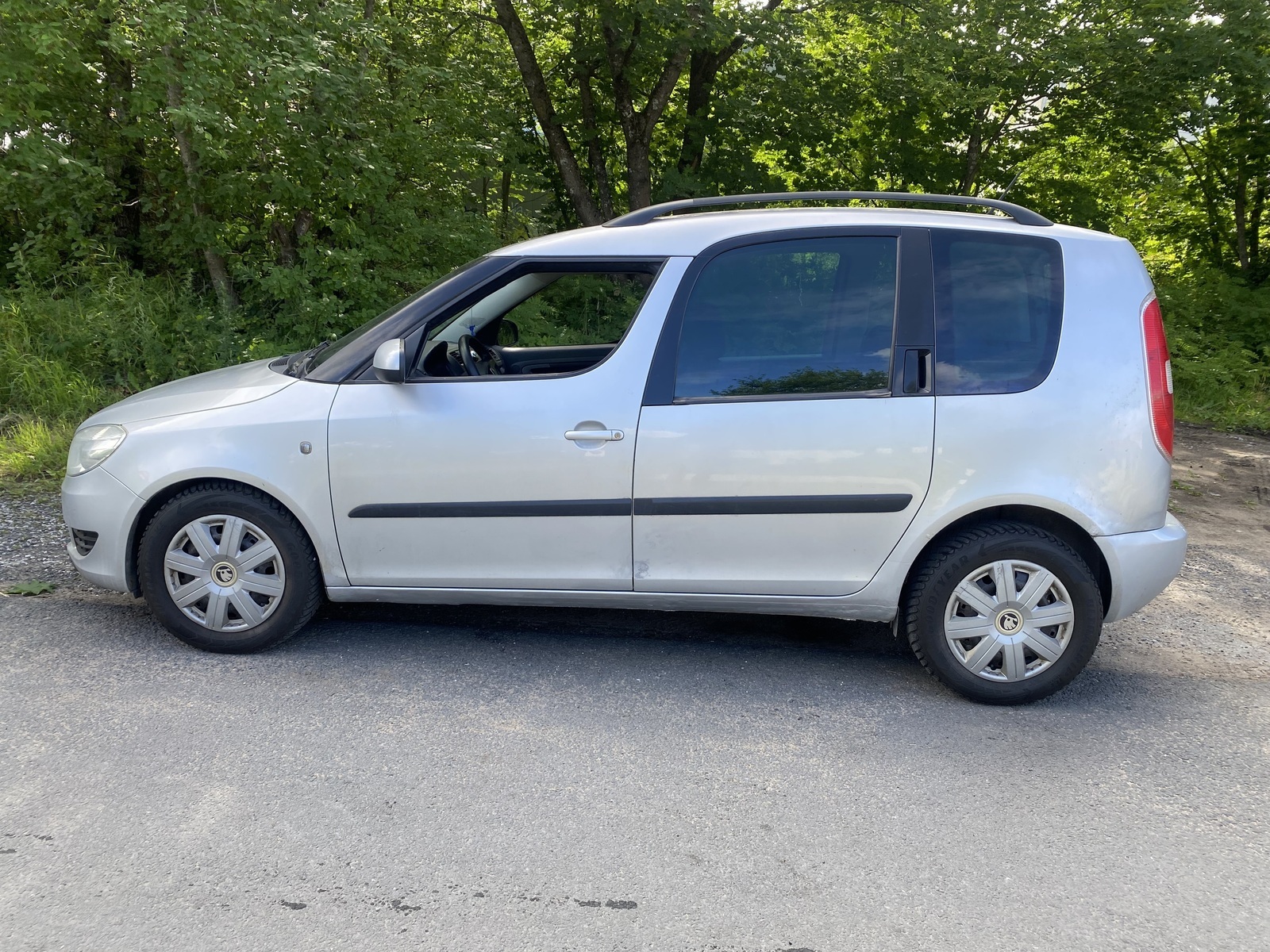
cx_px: 635
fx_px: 954
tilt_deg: -14.9
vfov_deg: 53.1
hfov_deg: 67.3
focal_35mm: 26
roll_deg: -1.5
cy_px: 476
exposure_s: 1/432
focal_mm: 4.25
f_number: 1.8
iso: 32
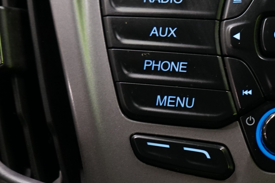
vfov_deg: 15.4
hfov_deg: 21.7
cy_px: 27
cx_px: 315
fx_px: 672
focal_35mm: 88
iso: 800
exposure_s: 1/15
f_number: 4.5
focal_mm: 29
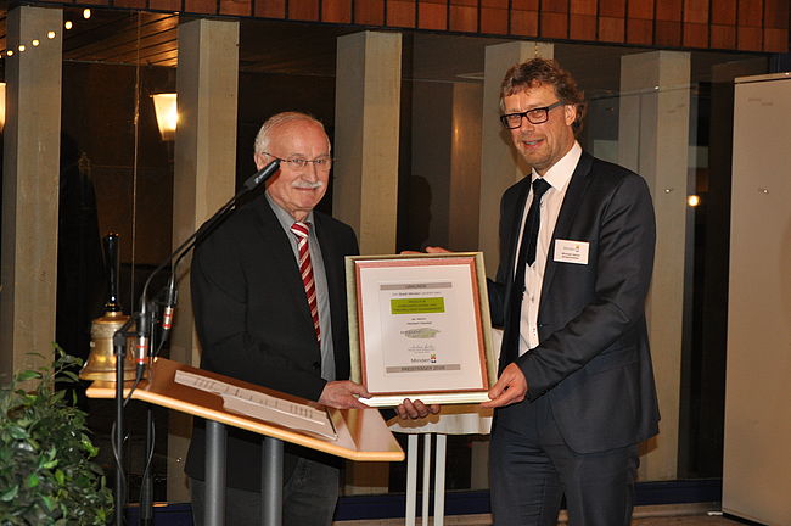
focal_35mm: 75
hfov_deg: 27.0
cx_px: 396
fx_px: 1646
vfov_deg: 18.1
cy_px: 263
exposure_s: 1/60
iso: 800
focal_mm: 50
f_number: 5
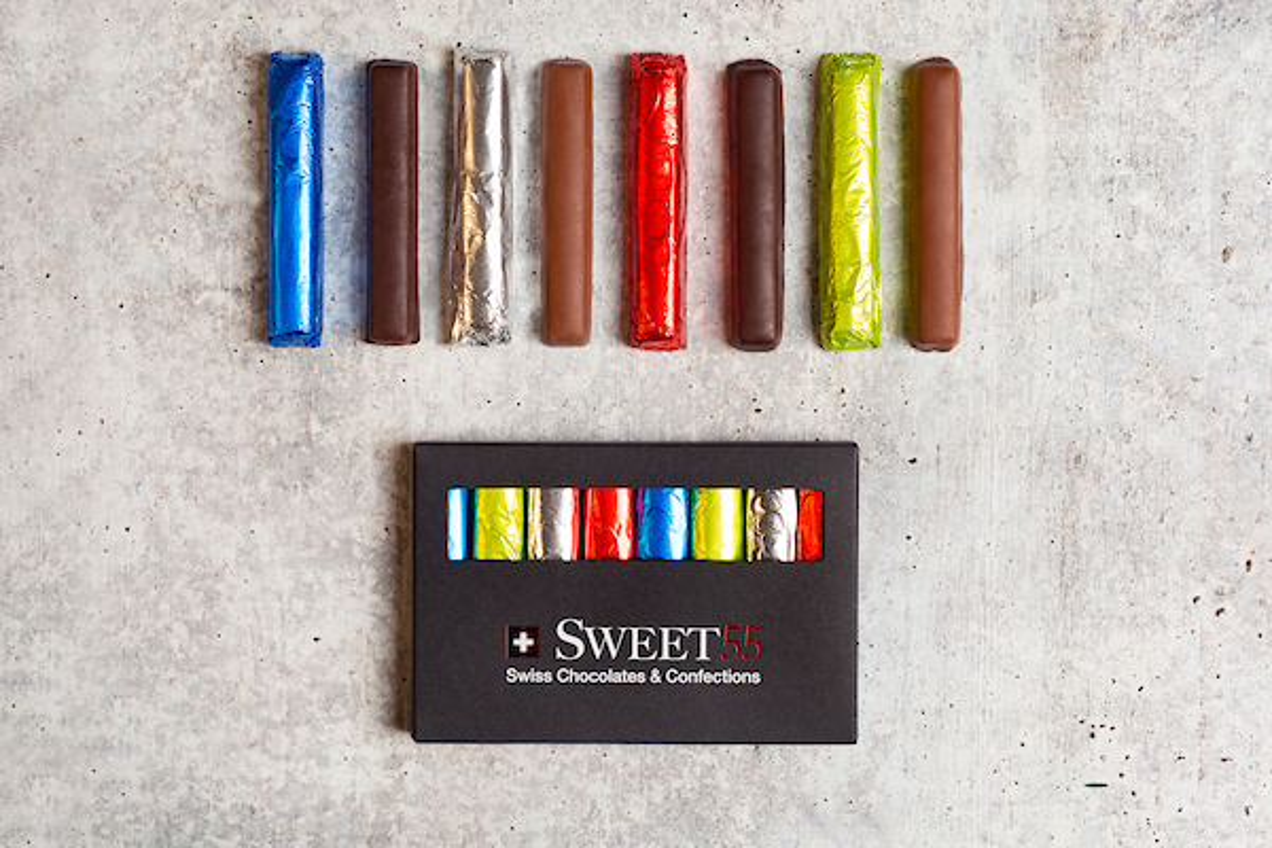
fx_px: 2120
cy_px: 424
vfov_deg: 22.6
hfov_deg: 33.4
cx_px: 636
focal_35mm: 60
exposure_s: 1/60
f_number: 7.1
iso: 320
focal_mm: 60
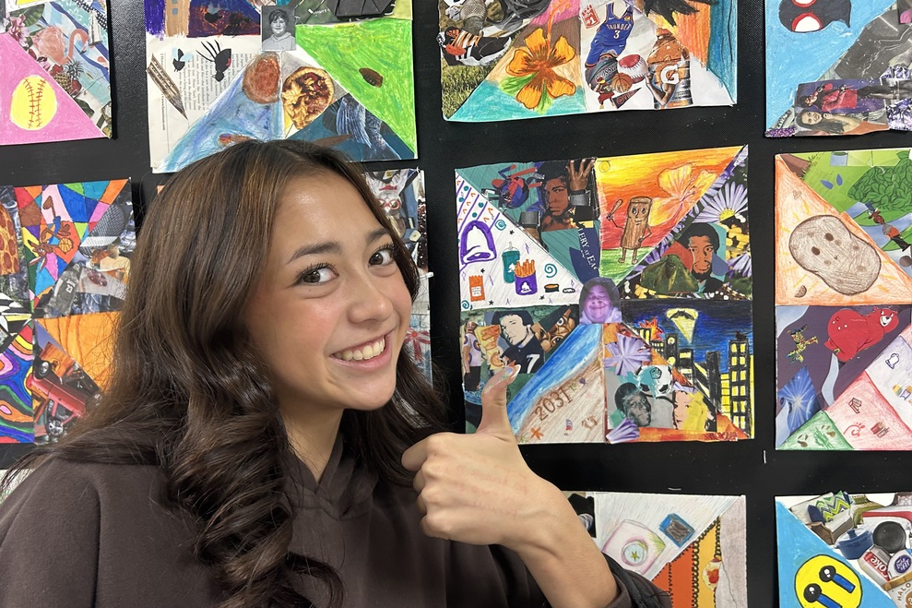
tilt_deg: -4.0
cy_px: 335
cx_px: 456
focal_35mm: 28
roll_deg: +2.8
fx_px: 709
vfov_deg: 46.3
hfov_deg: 65.5
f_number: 1.5
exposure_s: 1/60
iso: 160
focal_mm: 5.7
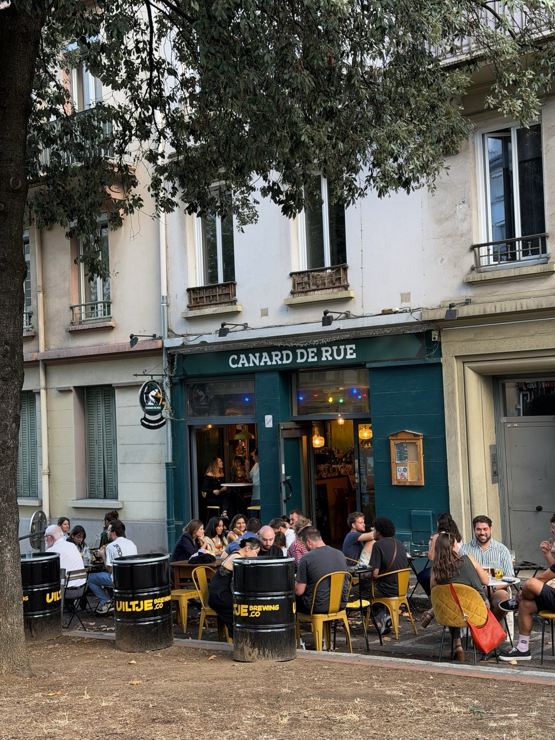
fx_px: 1026
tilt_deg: +2.6
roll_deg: +2.0
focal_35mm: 48
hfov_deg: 30.3
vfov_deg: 39.7
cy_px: 370
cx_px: 278
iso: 125
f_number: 1.78
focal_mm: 6.76
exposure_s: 1/60
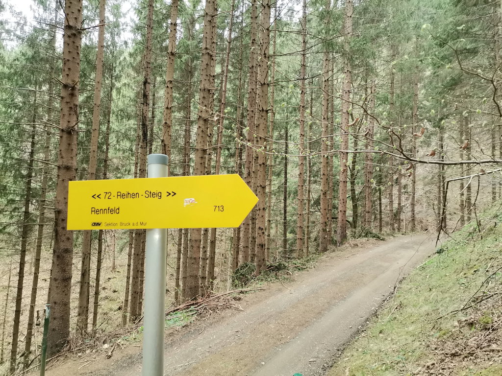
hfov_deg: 67.3
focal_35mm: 26
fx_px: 377
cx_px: 251
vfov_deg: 53.1
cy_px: 188
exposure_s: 1/100
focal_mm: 4.75
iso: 200
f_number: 1.8
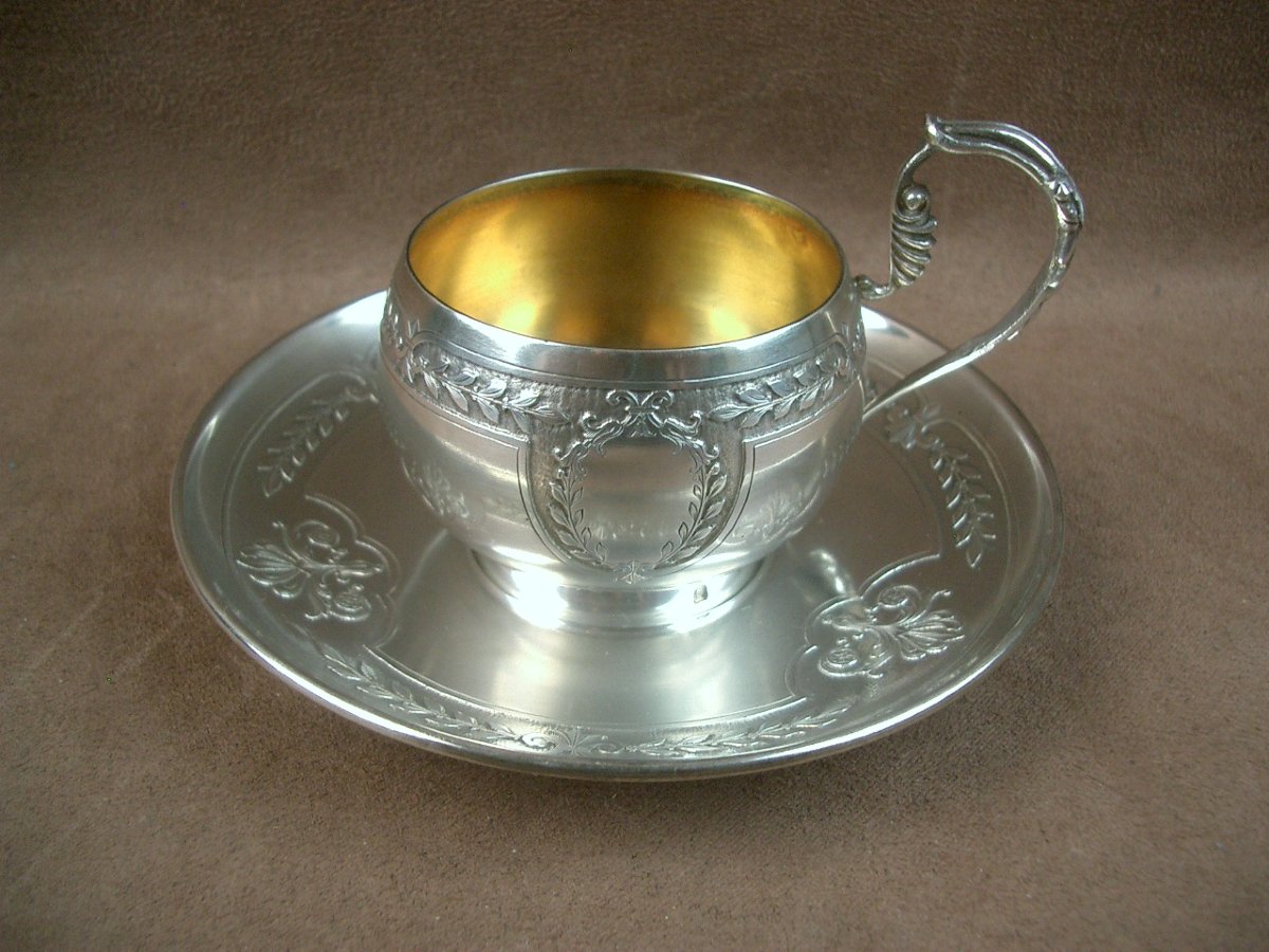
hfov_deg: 52.6
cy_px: 476
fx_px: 1283
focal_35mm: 35
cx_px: 634
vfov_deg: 40.7
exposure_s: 1/50
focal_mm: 5.8
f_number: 2.6
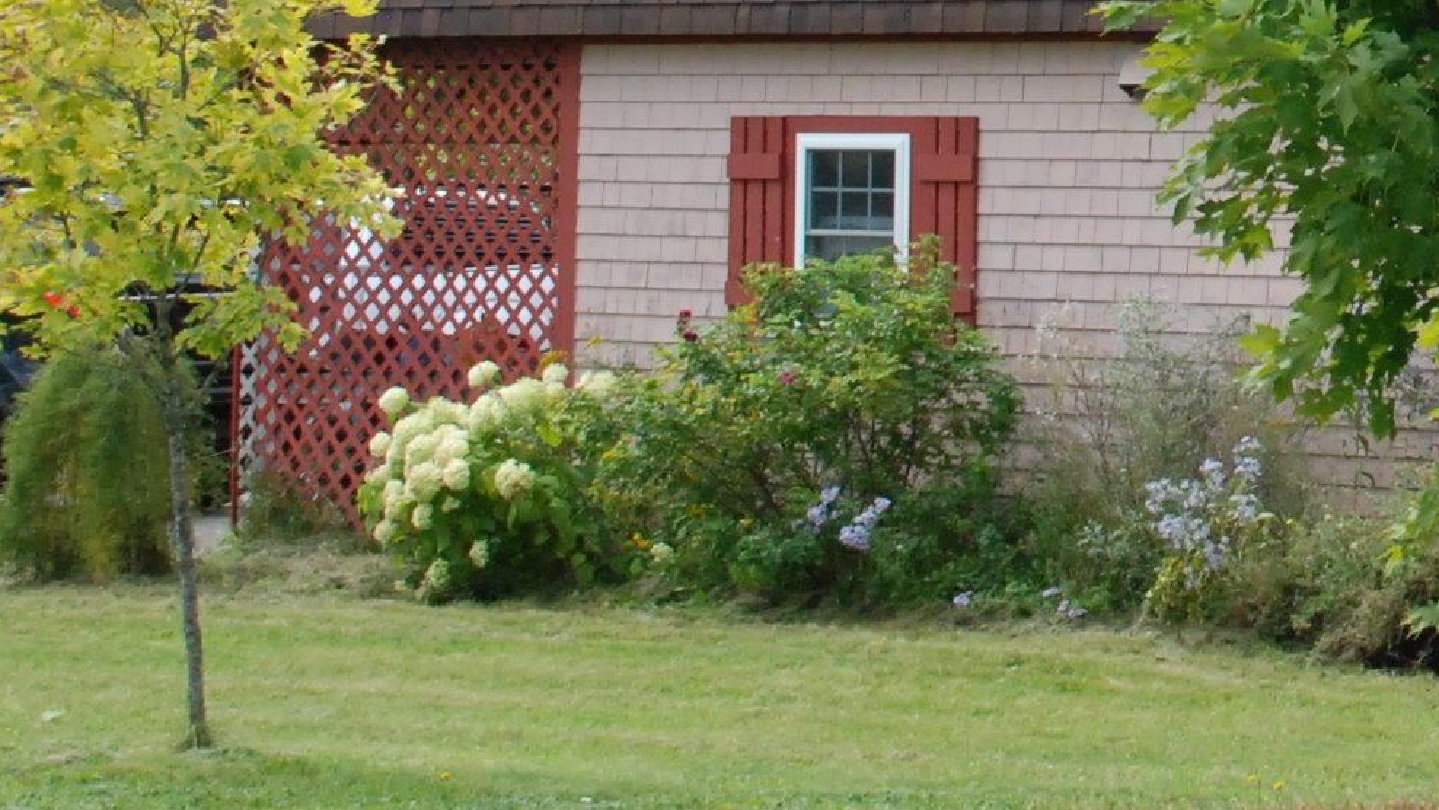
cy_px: -169
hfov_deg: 16.9
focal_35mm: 120
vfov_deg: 10.0
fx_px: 4579
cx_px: 1844
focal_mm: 26
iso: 800
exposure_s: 1/400
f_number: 10
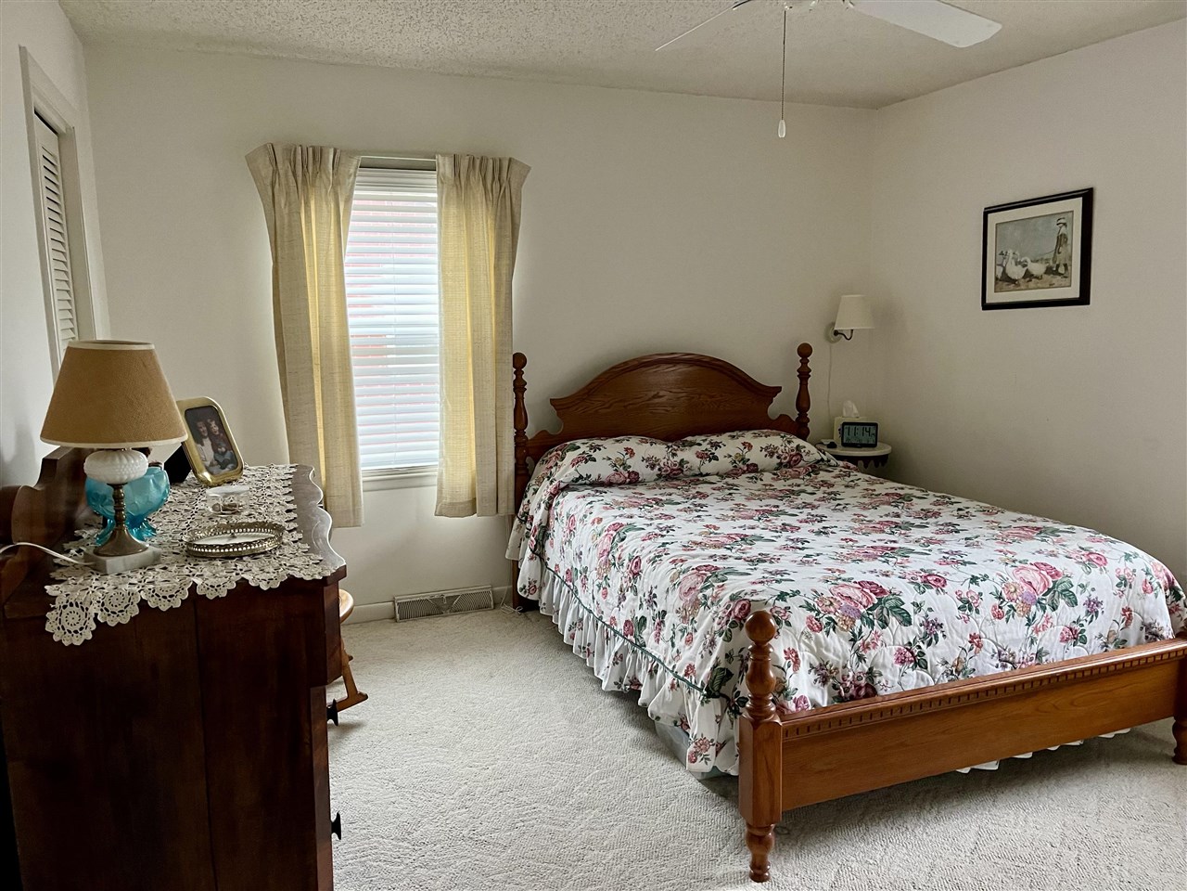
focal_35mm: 26
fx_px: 892
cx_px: 594
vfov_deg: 53.1
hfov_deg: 67.3
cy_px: 446
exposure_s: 1/60
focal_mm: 5.1
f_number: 1.6
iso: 320
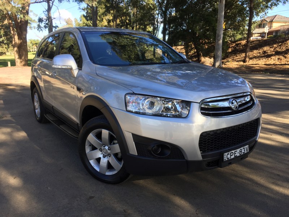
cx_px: 144
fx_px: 242
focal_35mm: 29
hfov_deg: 61.7
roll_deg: +0.0
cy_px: 108
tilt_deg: -10.8
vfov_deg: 48.2
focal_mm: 4.15
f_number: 2.2
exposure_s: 1/338
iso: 32
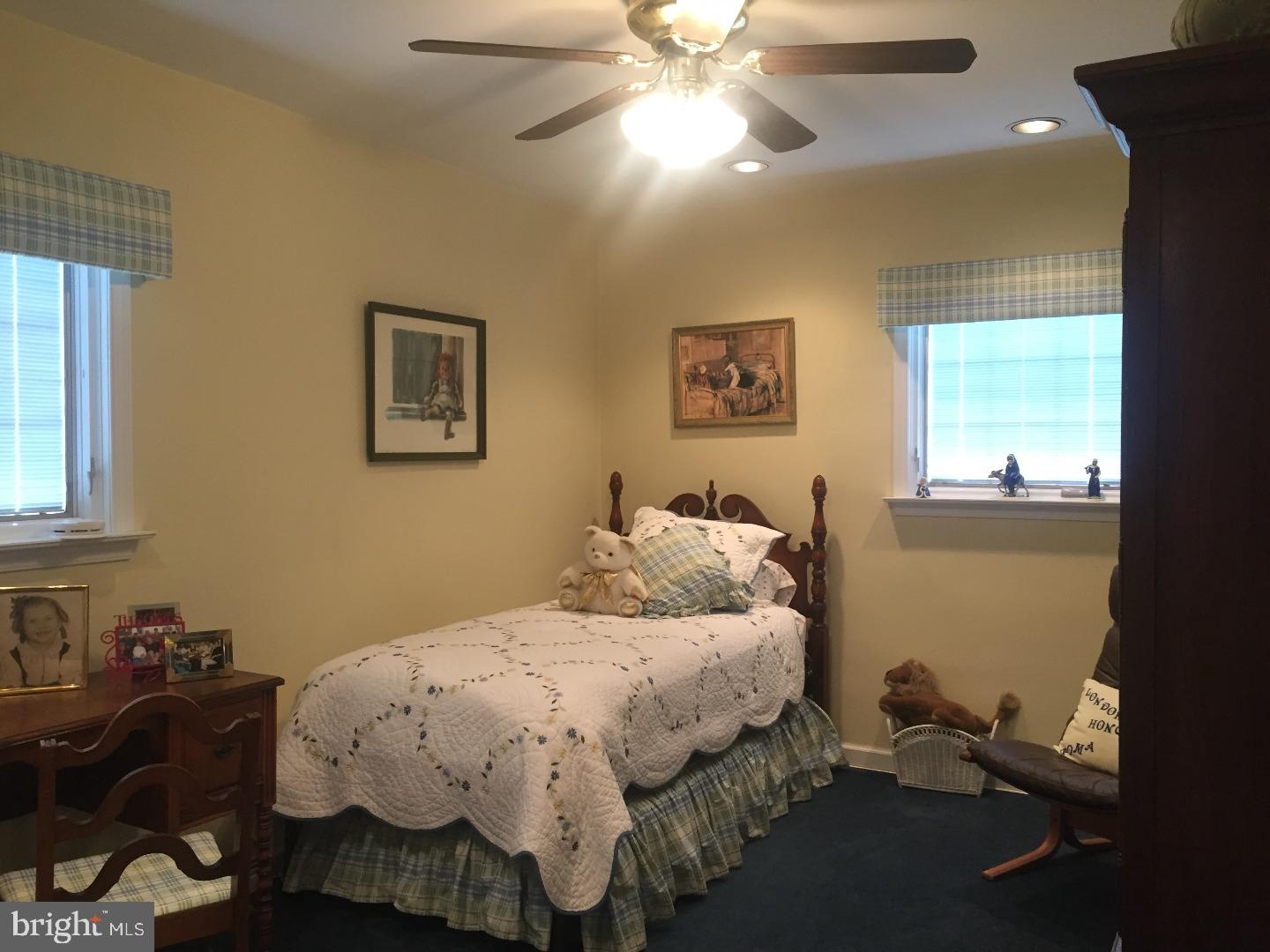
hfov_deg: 61.7
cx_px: 635
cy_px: 476
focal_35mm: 29
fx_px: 1064
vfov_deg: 48.2
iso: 125
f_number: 2.2
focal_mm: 4.15
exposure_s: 1/30
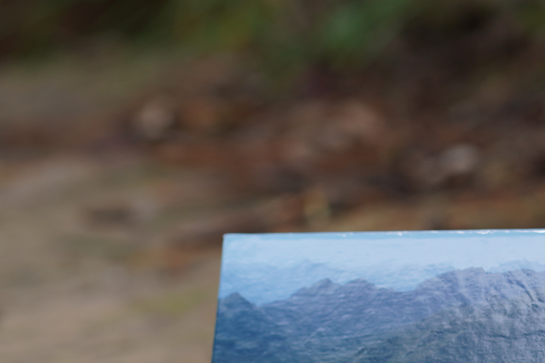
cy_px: 427
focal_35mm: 252
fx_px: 3814
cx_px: 687
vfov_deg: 5.4
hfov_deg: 8.1
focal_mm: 85
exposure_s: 1/160
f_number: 4
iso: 100
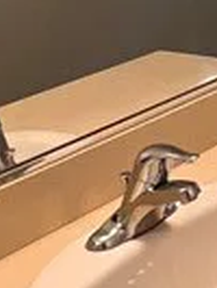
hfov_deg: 11.9
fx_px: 835
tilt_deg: -4.0
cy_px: -126
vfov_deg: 17.8
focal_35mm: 100
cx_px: 527
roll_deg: -1.0
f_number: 1.8
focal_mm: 1.57
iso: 160
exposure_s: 1/60
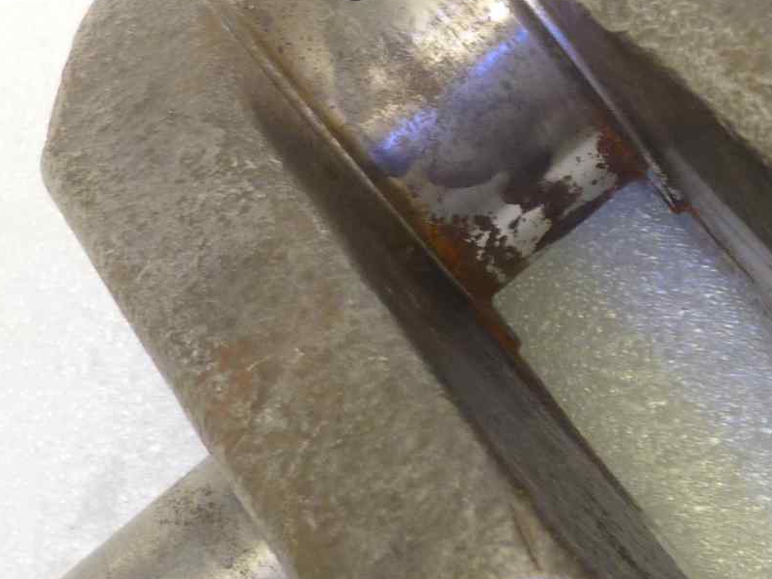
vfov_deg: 18.4
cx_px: 715
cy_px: 310
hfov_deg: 23.7
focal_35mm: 80
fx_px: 1784
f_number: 3.3
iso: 80
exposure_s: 1/8
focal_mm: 4.1
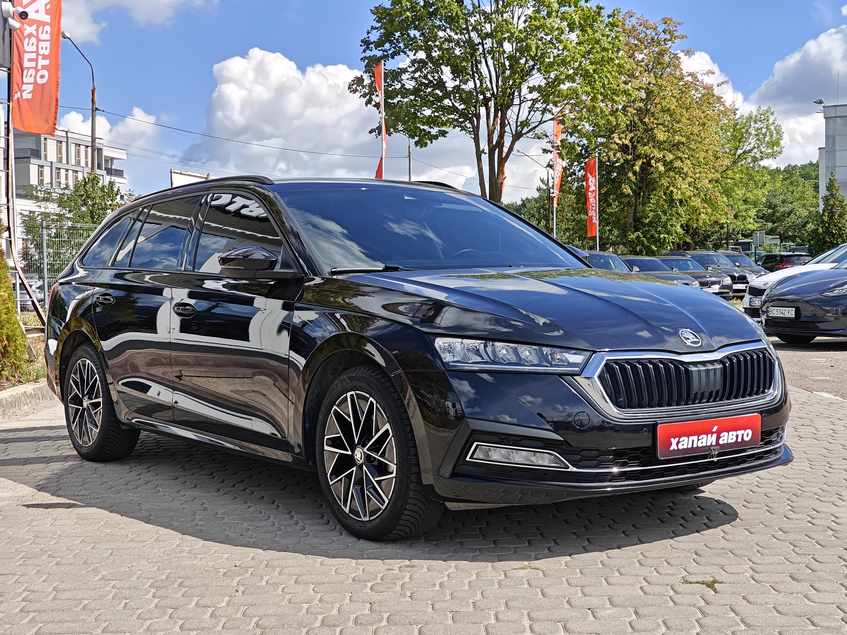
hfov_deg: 40.4
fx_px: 1150
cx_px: 424
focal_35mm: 47
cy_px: 318
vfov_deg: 30.9
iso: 50
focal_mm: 7.08
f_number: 2
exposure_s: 1/1780
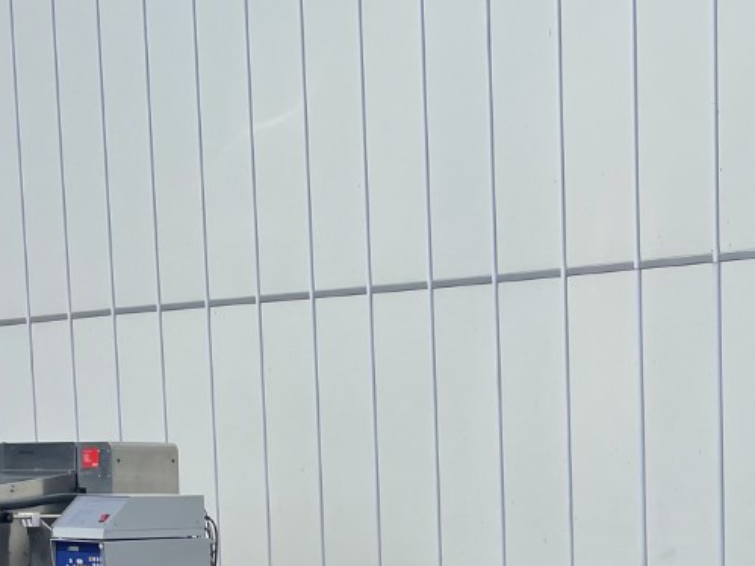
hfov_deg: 25.0
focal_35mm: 75
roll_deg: +0.8
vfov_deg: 18.9
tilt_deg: -4.1
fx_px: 1635
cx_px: 723
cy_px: 620
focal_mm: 4.2
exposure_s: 1/5051
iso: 32
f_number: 1.6
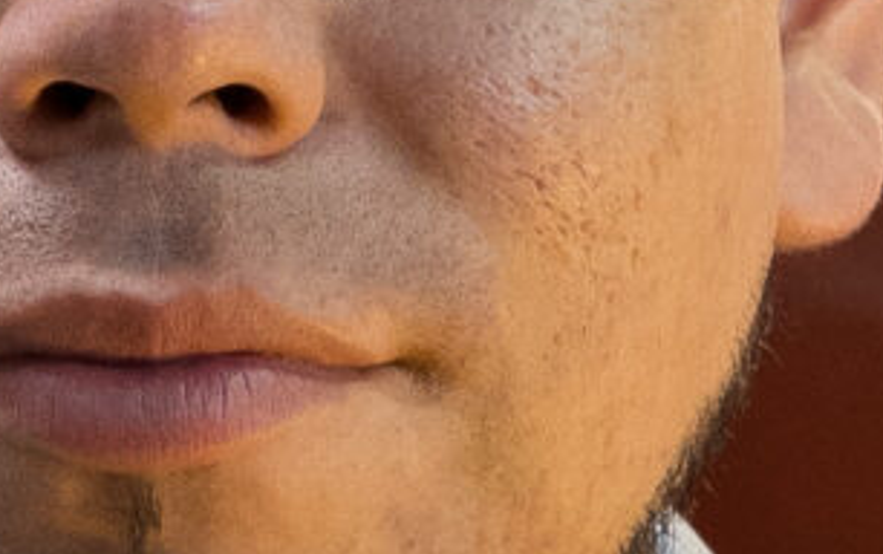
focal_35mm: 826
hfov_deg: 2.5
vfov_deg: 1.6
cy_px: 1526
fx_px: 19899
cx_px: 42
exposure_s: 1/160
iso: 2500
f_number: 4.5
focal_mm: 65
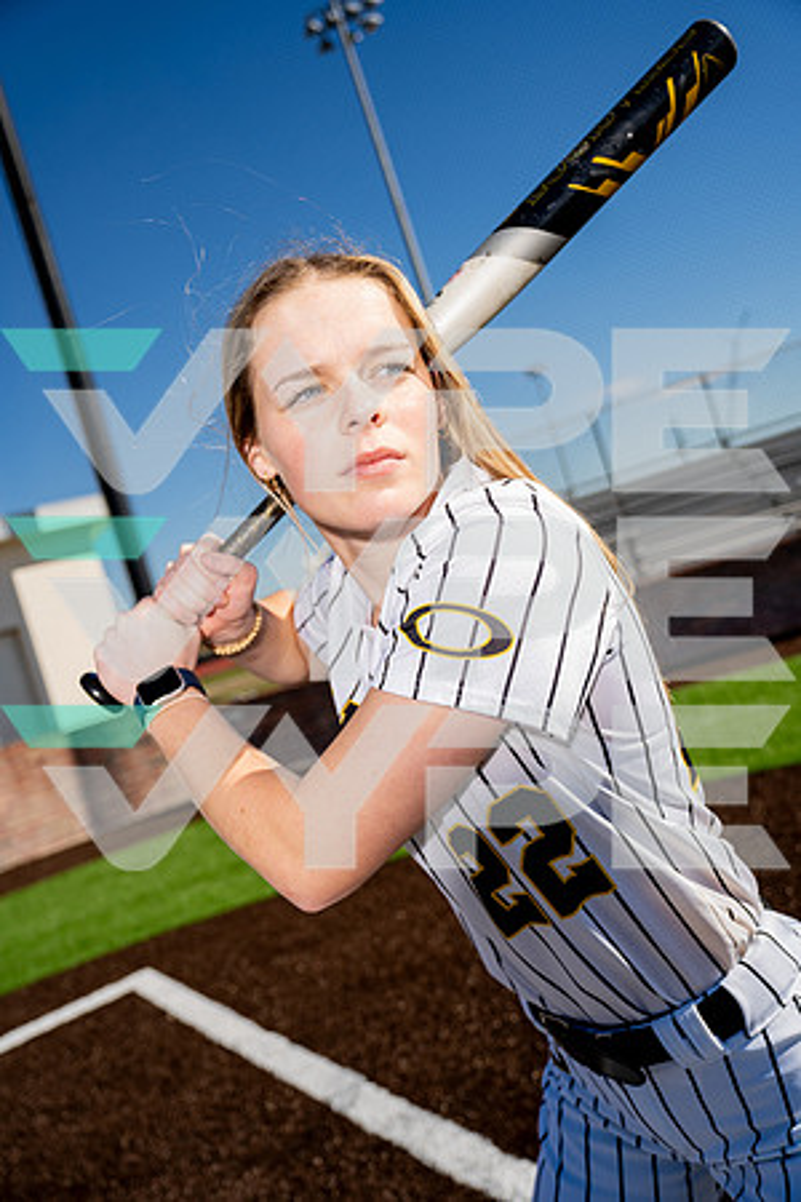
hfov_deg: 42.3
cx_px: 400
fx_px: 1035
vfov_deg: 60.3
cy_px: 601
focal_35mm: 31
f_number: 4
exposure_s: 1/1000
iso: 100
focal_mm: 31
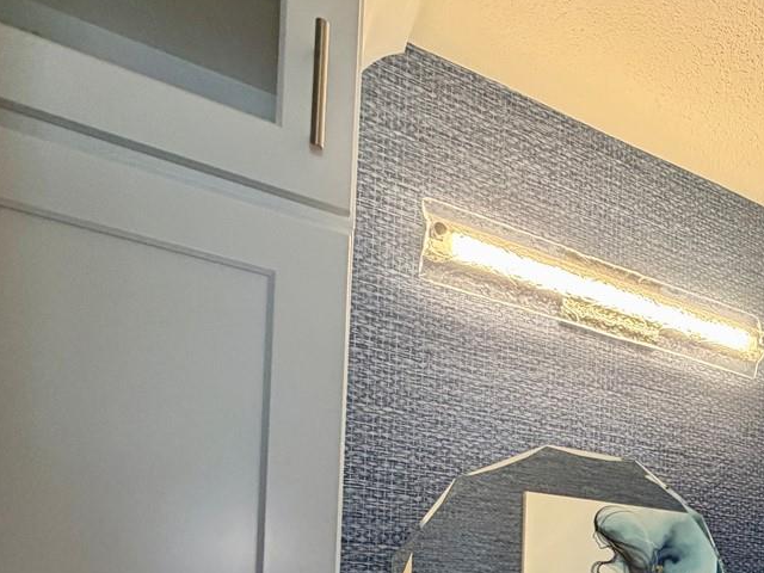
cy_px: 628
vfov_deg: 35.0
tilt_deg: -1.3
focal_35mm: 35
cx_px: 892
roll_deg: -1.6
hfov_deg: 39.7
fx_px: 772
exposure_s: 1/120
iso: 200
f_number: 2.2
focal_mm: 2.22
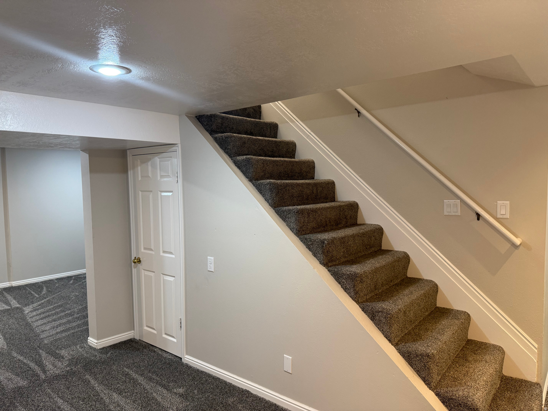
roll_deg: +1.0
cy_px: 206
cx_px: 274
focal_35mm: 24
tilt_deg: -2.8
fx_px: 380
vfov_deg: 56.8
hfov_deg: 71.6
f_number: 1.78
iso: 200
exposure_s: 1/60
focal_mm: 6.76
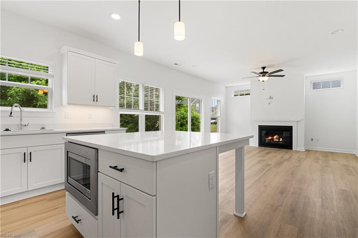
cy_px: 119
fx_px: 159
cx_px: 179
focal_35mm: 16
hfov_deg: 96.7
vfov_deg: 73.8
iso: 640
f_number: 9
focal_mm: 16
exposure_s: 1/15
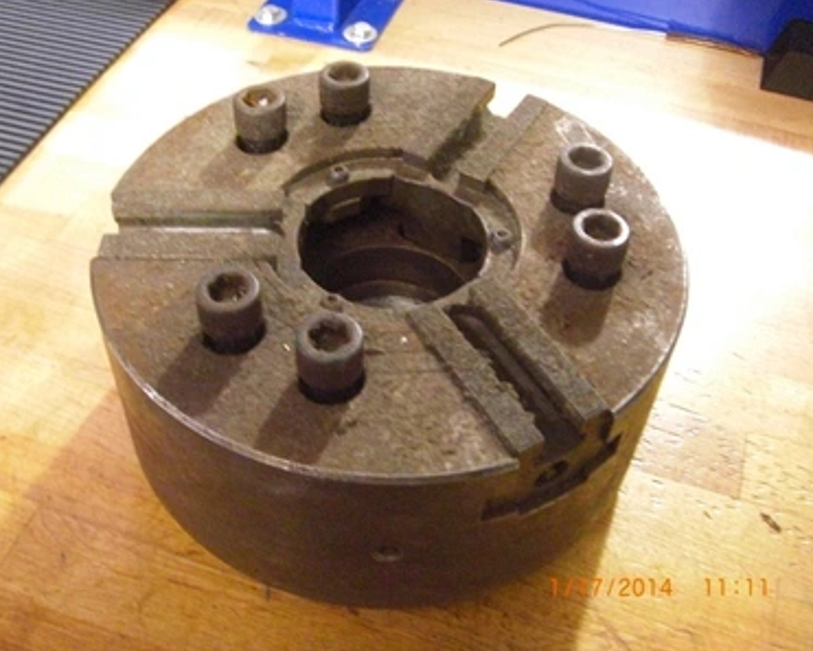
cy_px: 327
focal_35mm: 40
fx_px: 963
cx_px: 386
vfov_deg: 37.4
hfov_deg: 45.8
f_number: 2.7
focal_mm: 6.2
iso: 800
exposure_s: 1/40
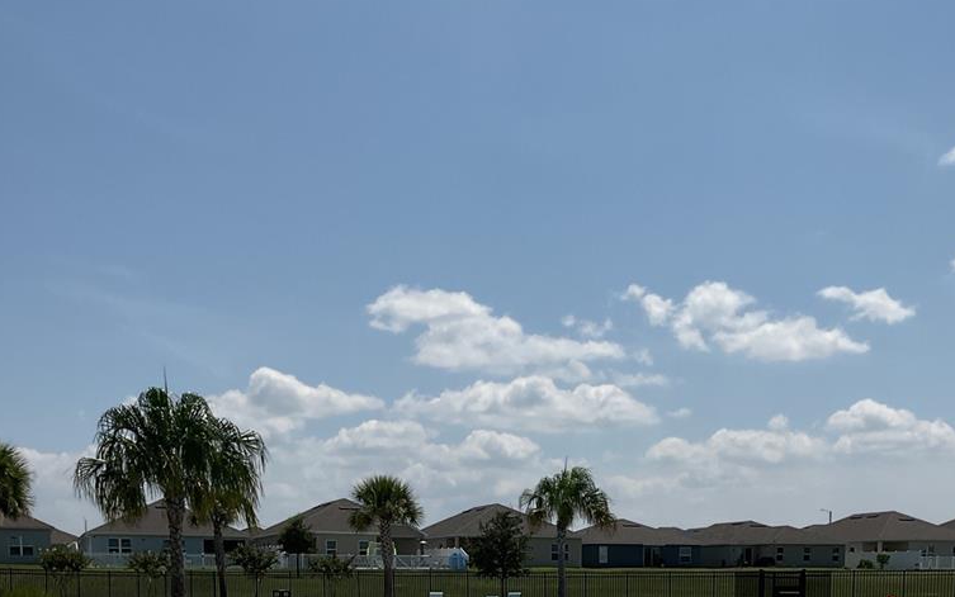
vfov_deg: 23.8
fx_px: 1276
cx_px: 544
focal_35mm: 49
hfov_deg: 41.0
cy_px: 731
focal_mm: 3
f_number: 1.8
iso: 16
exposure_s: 1/5814
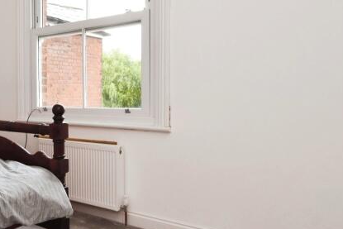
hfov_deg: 45.1
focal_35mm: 37
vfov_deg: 35.7
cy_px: 84
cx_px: 12
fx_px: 353
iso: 640
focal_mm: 10
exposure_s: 1/30
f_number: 8
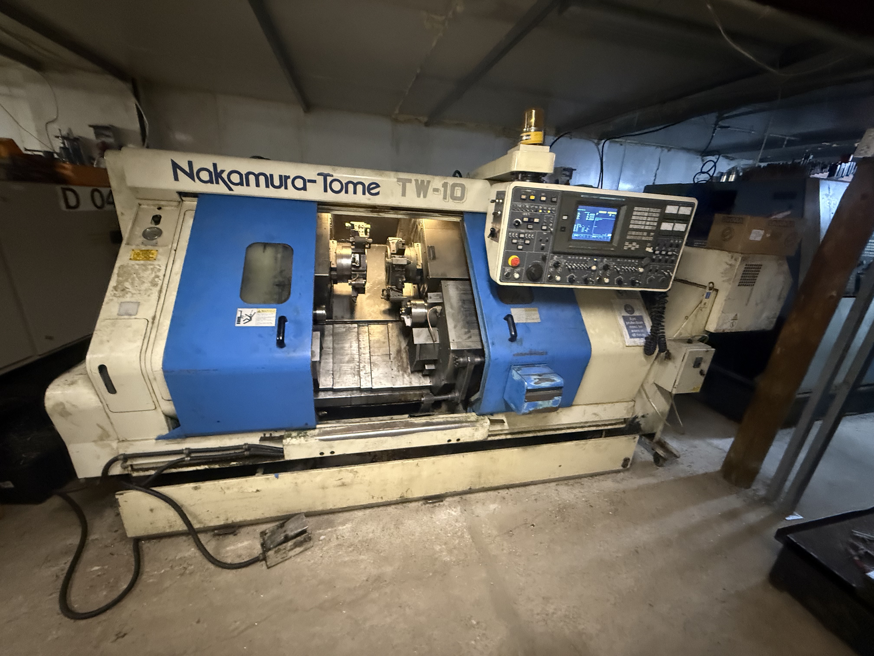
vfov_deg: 85.7
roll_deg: -2.3
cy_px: 328
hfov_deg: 102.1
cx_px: 437
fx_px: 353
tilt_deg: -19.0
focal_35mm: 14
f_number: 2.2
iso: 1250
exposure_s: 1/33
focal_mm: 2.22
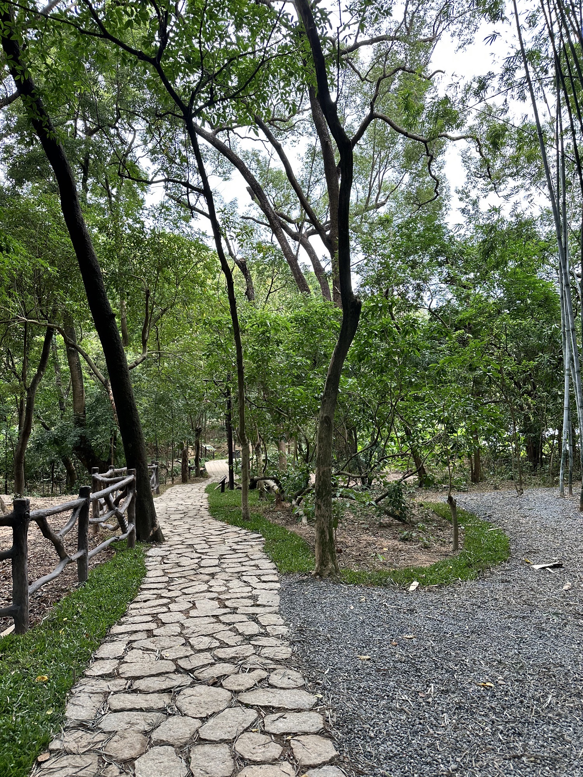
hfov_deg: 56.8
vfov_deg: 71.6
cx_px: 292
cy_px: 388
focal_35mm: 24
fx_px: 539
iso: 125
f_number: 1.78
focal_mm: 6.86
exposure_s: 1/153
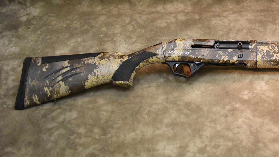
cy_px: 3
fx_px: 496
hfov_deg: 29.7
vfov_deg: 17.6
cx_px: 268
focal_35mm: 67
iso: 1250
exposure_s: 1/125
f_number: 3.8
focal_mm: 22
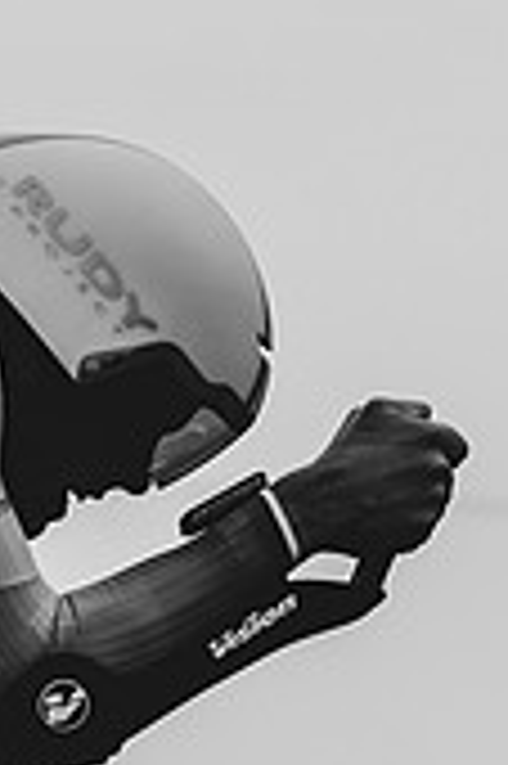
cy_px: 704
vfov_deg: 4.8
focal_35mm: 428
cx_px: -373
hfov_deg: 3.2
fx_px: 9077
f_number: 3.2
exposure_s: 1/800
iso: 400
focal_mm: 70
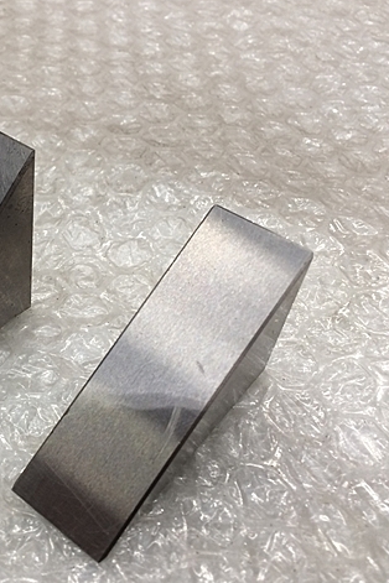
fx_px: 664
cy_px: 291
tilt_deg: -48.0
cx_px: 17
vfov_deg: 47.4
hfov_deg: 30.7
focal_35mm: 41
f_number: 2.2
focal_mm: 4.15
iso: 40
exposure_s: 1/30
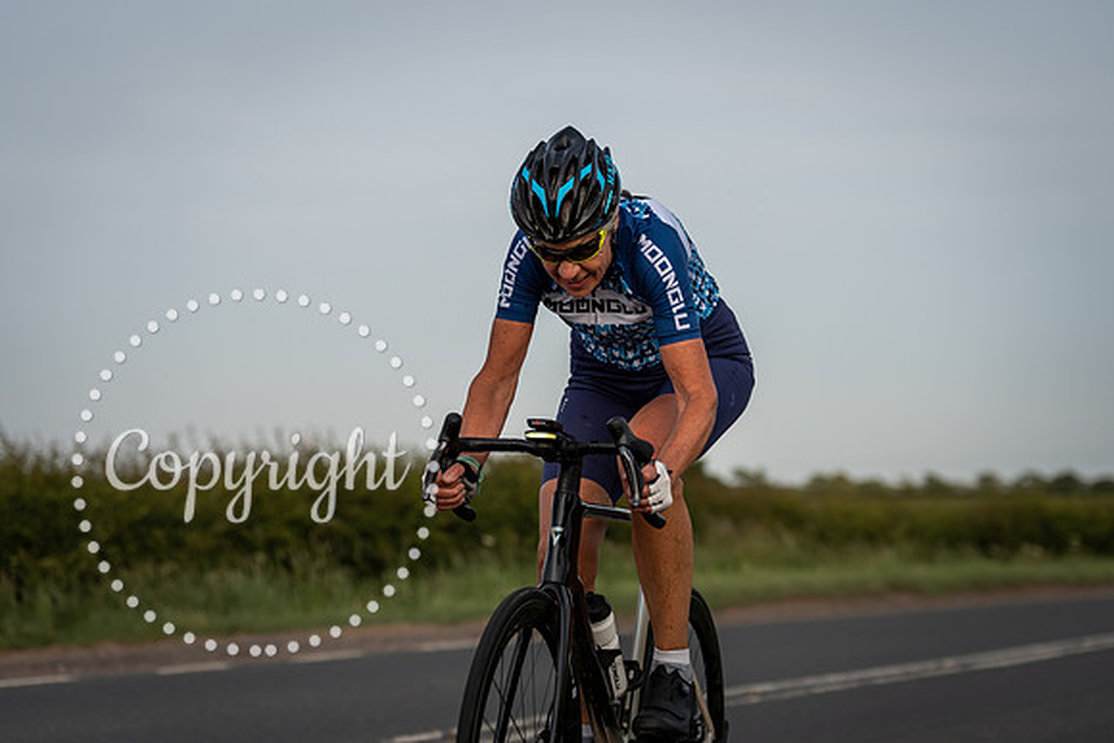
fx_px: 2940
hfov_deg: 21.5
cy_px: 372
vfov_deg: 14.4
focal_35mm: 95
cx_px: 557
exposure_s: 1/1000
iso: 125
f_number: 3.5
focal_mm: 95
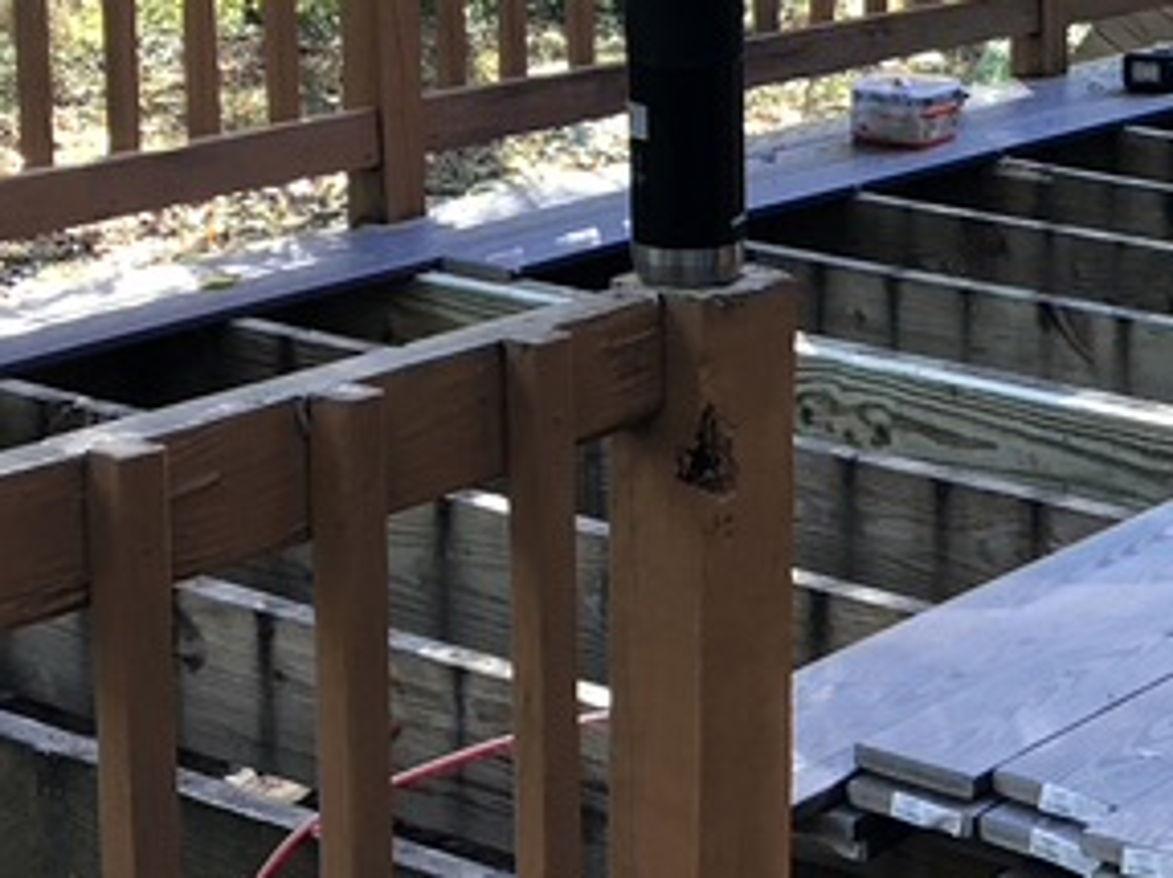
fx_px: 3387
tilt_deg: -12.1
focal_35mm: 100
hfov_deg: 19.1
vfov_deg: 14.7
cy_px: 245
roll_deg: -2.6
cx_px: 1173
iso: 20
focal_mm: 3.99
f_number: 1.8
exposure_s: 1/40
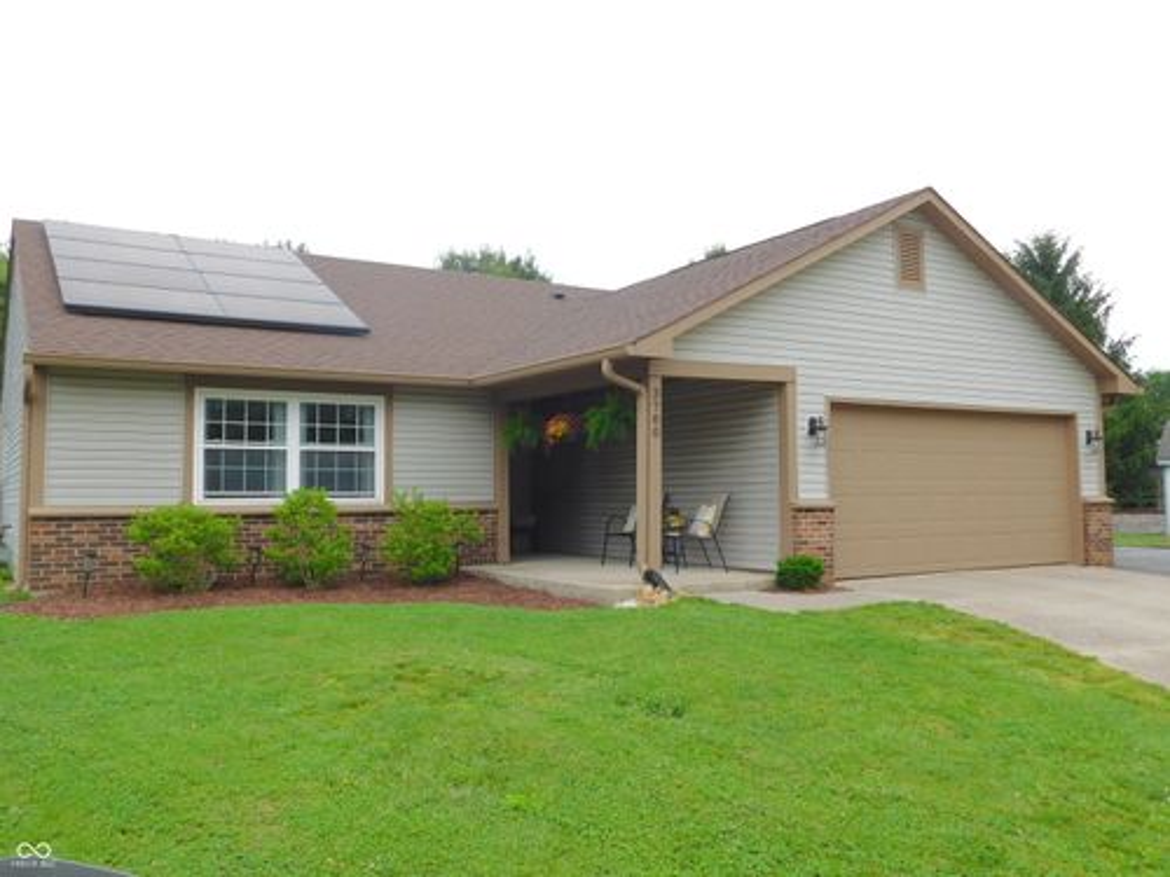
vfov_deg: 46.8
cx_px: 585
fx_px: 1014
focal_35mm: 30
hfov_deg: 60.0
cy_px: 438
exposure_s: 1/400
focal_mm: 5.3
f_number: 3.2
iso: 125
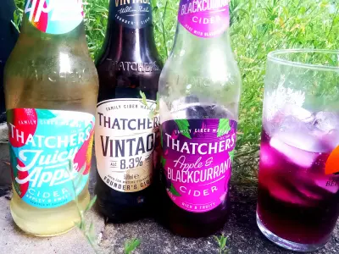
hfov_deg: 63.4
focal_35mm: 28
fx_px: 274
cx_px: 170
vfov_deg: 49.7
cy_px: 127
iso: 221
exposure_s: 1/33.3
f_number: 2
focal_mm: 3.54
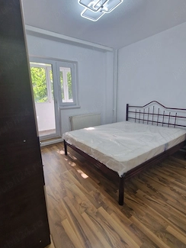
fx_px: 115
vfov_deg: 94.4
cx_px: 93
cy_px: 128
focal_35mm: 16
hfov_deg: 78.1
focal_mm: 2.2
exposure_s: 1/50
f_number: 2.2
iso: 64
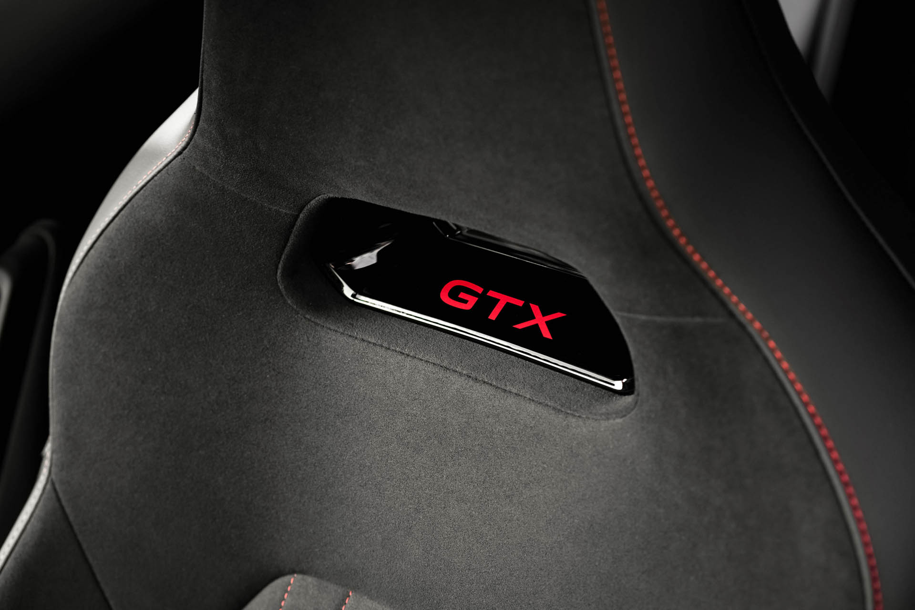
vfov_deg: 24.6
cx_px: 458
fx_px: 1398
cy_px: 305
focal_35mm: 55
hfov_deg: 36.2
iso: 200
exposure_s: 1/50
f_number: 4.5
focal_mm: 55
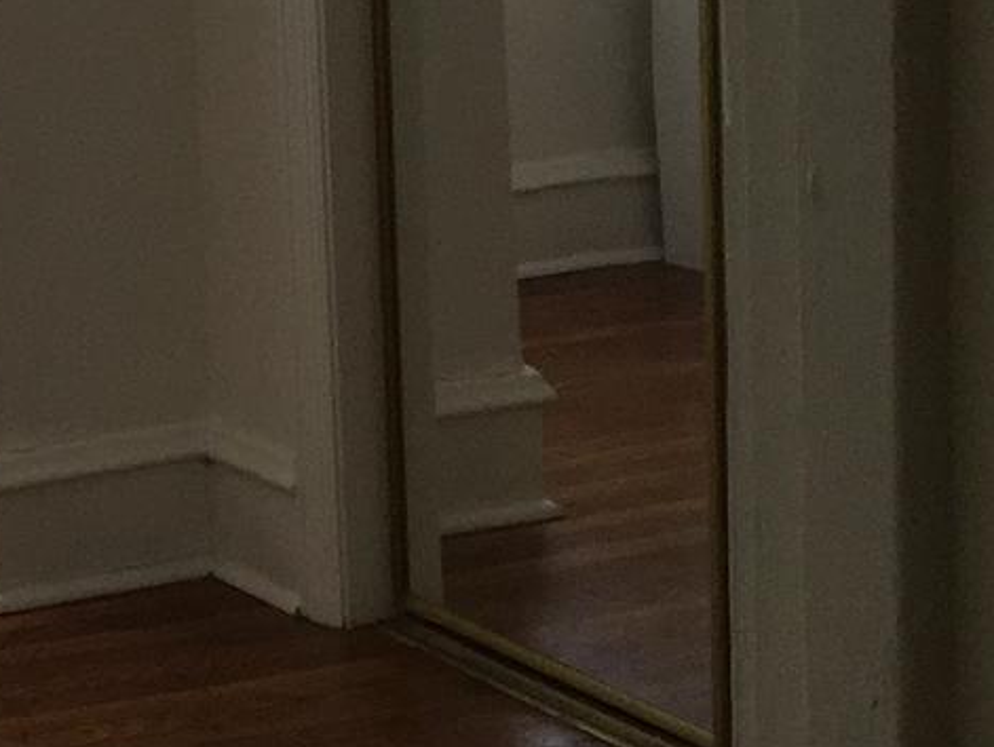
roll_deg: +3.0
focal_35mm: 126
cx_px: -808
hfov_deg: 13.9
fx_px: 3621
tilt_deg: -6.6
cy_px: -211
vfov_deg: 11.5
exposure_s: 1/120
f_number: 2.2
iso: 32
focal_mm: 4.15
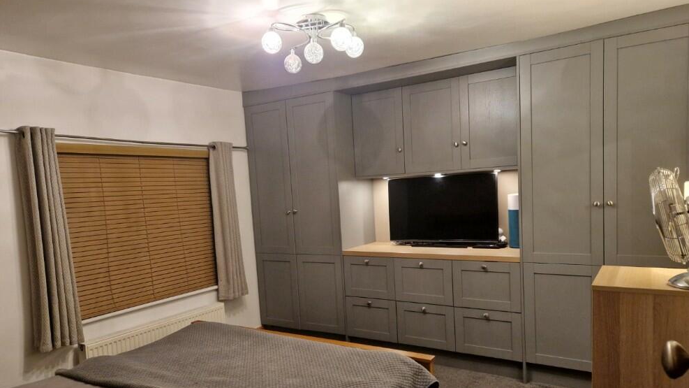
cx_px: 357
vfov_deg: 44.2
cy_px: 229
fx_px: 475
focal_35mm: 26
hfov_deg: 71.9
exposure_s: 1/100
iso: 800
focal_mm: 5.4
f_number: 1.8
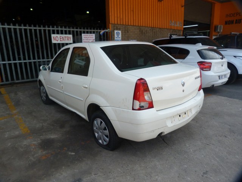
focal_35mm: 25
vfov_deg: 54.9
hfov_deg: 69.4
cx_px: 121
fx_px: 175
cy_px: 91
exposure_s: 1/500
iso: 160
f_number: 2.8
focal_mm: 4.5
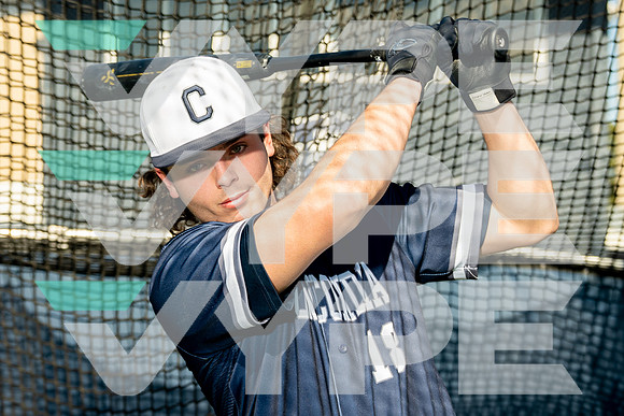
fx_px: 1836
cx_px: 265
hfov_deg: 19.3
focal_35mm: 106
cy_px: 337
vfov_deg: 12.9
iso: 100
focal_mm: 47
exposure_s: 1/250
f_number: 3.5
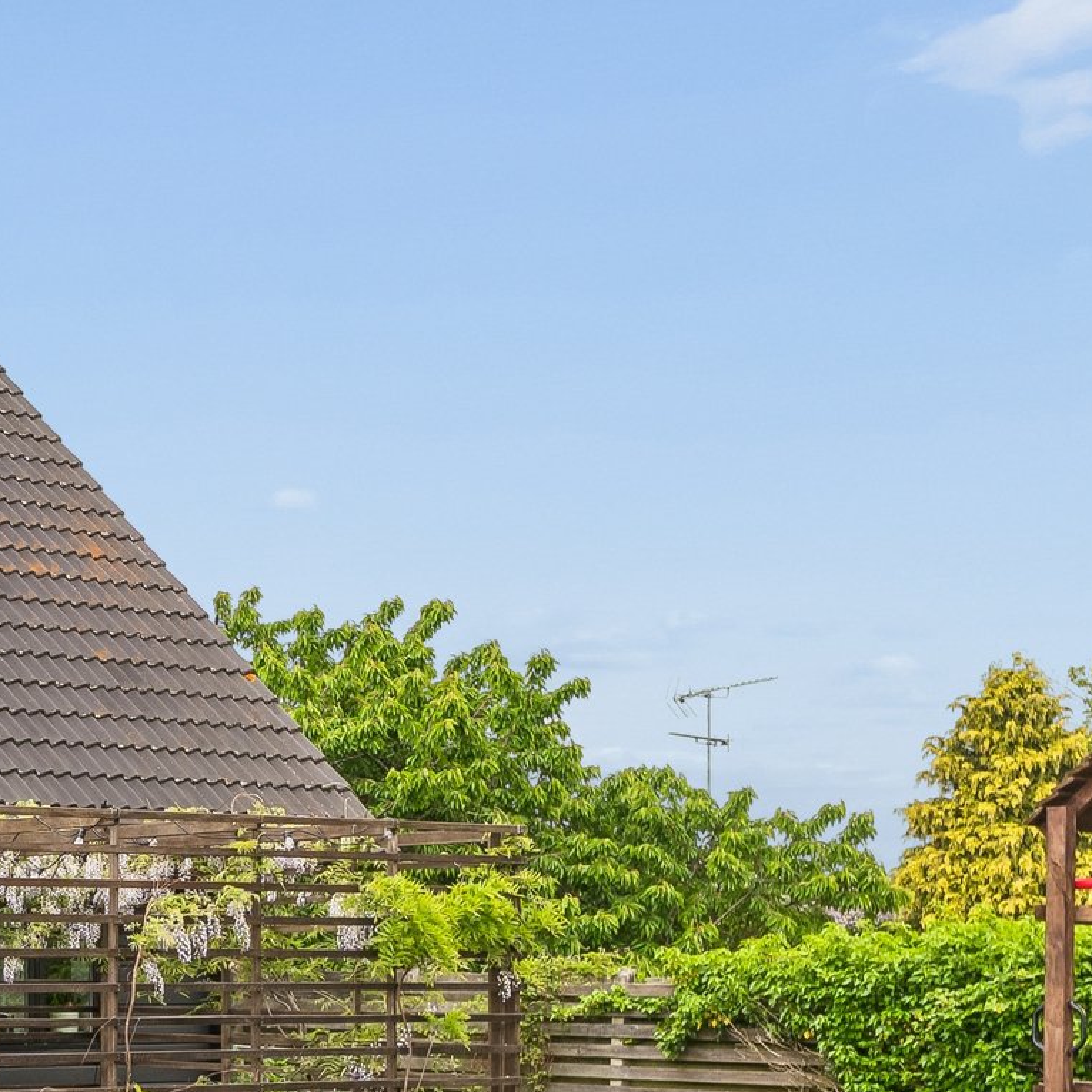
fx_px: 2498
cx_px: -541
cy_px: 948
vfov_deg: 24.1
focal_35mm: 70
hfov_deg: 21.0
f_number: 7.1
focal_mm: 14
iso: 100
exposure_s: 1/30
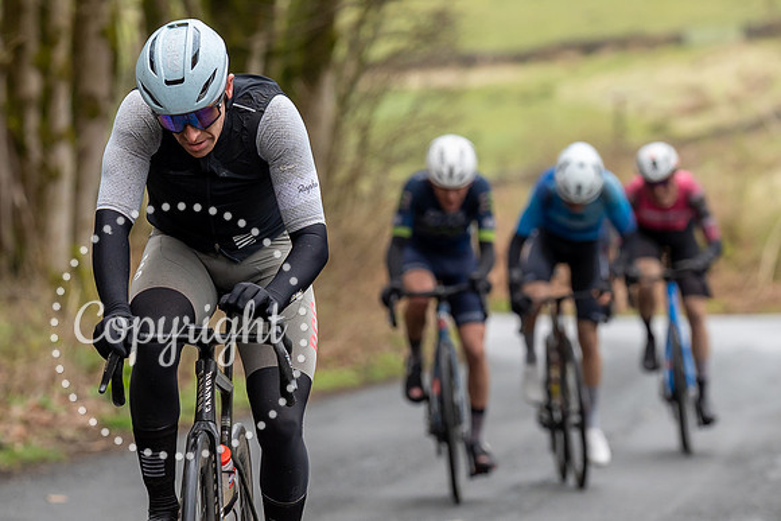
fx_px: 8280
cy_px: 172
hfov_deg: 5.4
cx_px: 336
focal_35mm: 382
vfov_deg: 3.6
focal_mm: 148
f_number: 3.5
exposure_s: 1/1000
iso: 500
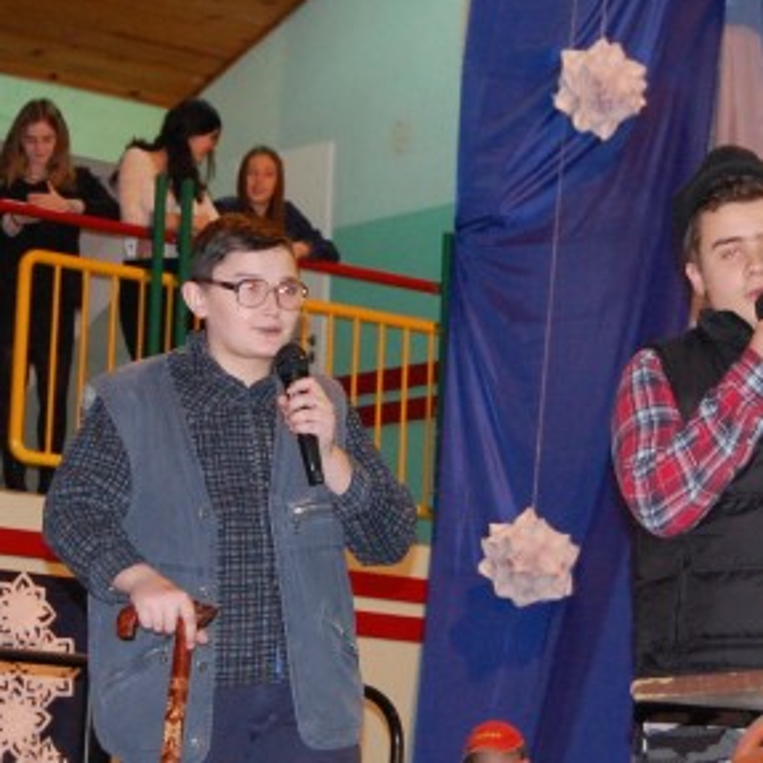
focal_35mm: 135
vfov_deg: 12.9
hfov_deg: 12.9
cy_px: 348
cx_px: 417
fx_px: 3367
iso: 1100
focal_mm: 38
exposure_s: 1/60
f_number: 5
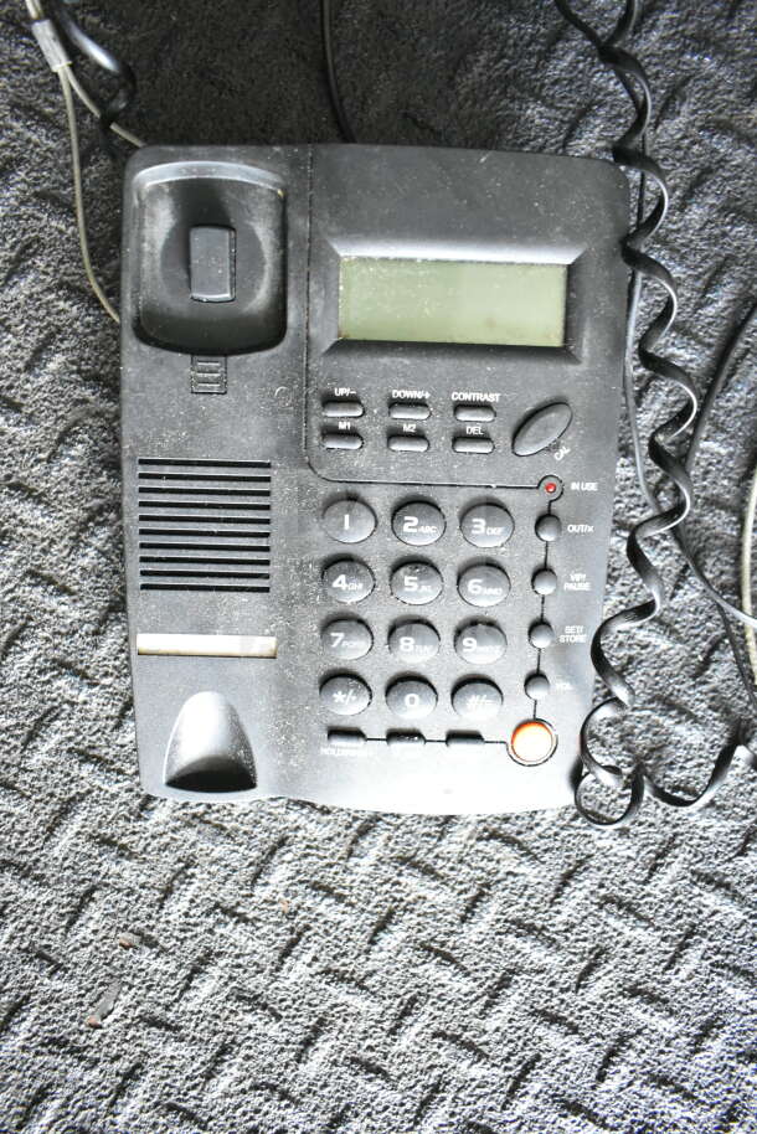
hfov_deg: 48.0
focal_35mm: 27
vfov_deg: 67.4
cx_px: 378
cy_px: 567
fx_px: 851
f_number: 3.5
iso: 4500
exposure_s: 1/30
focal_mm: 18
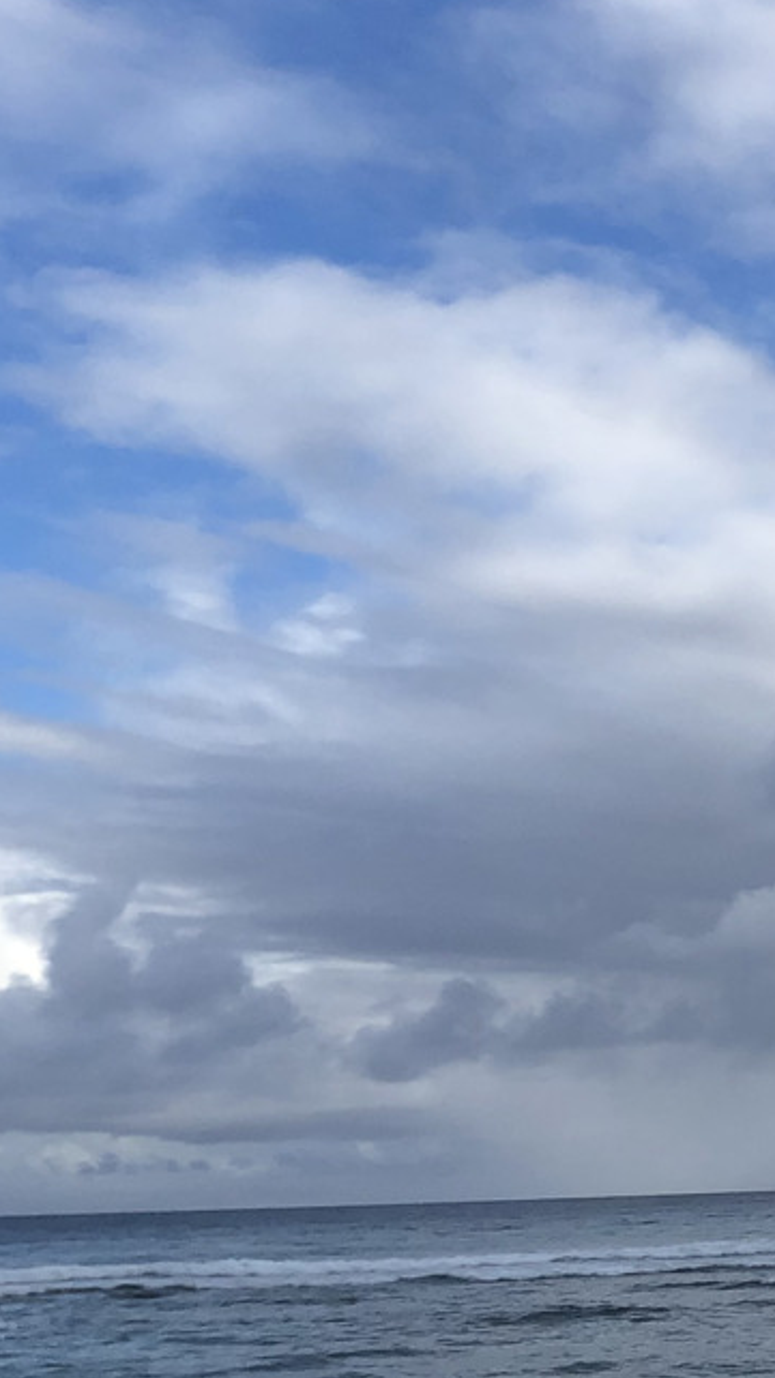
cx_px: 1164
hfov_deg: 14.8
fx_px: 2777
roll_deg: +2.4
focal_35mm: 76
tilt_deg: +11.0
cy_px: 637
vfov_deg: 27.9
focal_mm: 4
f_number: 1.8
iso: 20
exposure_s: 1/2667
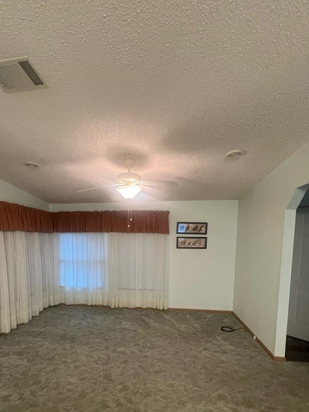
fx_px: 214
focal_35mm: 18
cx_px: 128
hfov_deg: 71.1
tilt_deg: -5.3
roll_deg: -0.2
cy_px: 262
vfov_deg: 85.7
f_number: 1.8
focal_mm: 1.57
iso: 320
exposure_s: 1/60
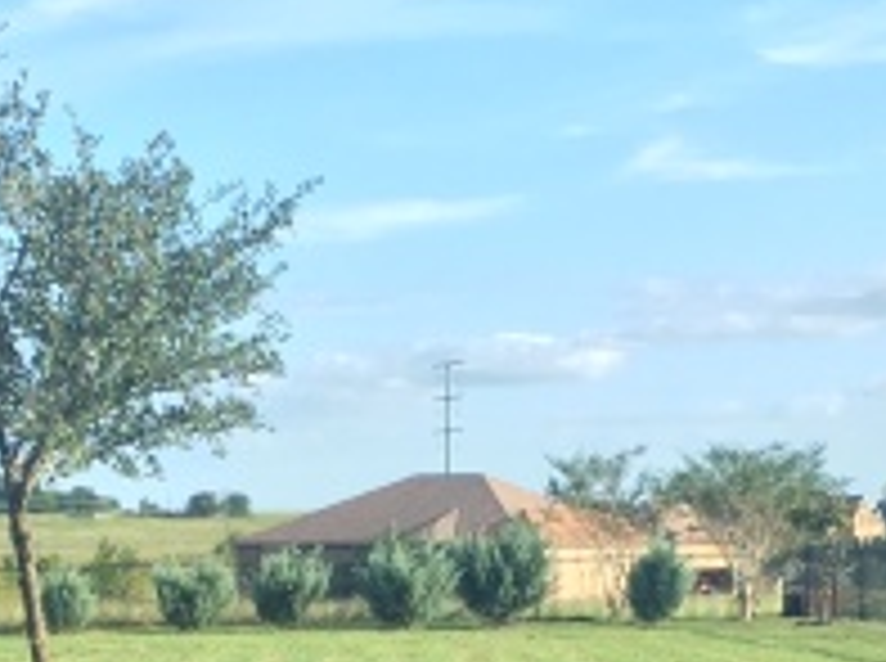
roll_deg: +1.2
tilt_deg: -6.0
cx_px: 180
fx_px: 3015
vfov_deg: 12.1
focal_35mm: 118
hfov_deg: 16.6
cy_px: 887
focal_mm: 4.15
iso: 25
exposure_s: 1/437
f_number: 2.2
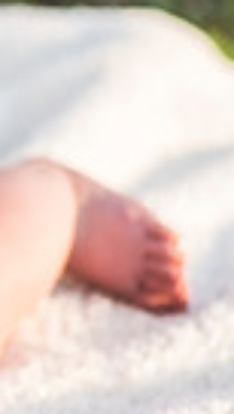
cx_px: -608
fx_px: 2448
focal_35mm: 223
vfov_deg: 9.6
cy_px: 35
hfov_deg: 5.0
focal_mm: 50
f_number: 2.8
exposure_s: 1/320
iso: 100
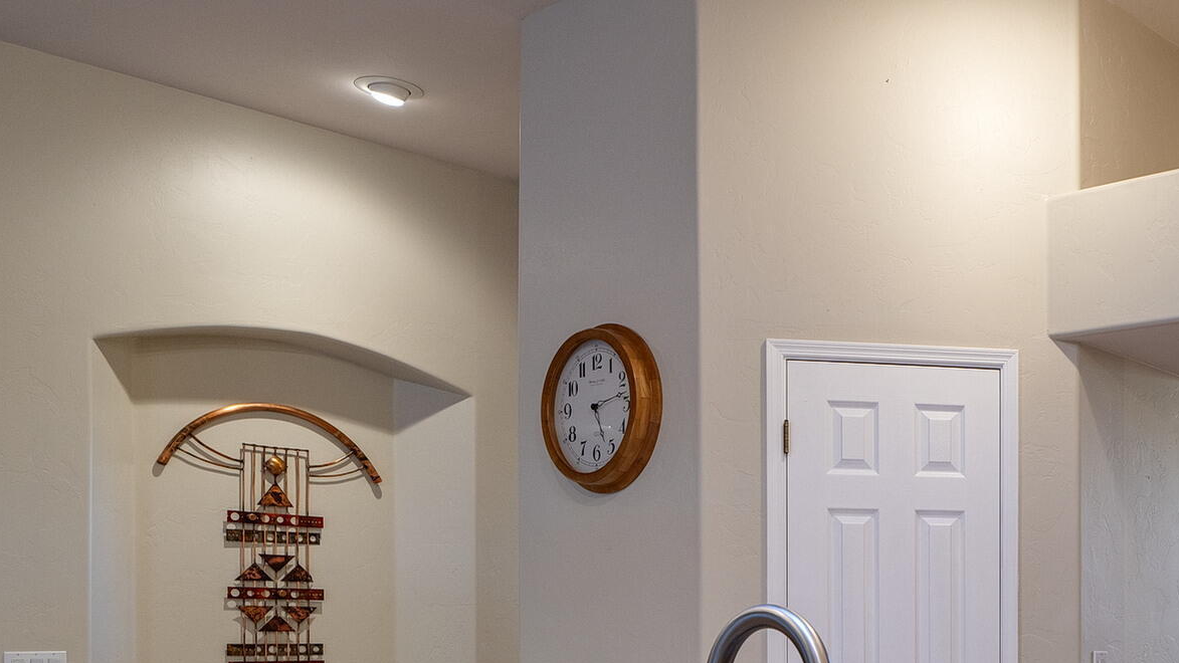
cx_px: 1209
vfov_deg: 28.2
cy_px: 640
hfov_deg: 42.7
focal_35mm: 40
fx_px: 1251
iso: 200
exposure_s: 1/4
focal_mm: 16
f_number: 7.1
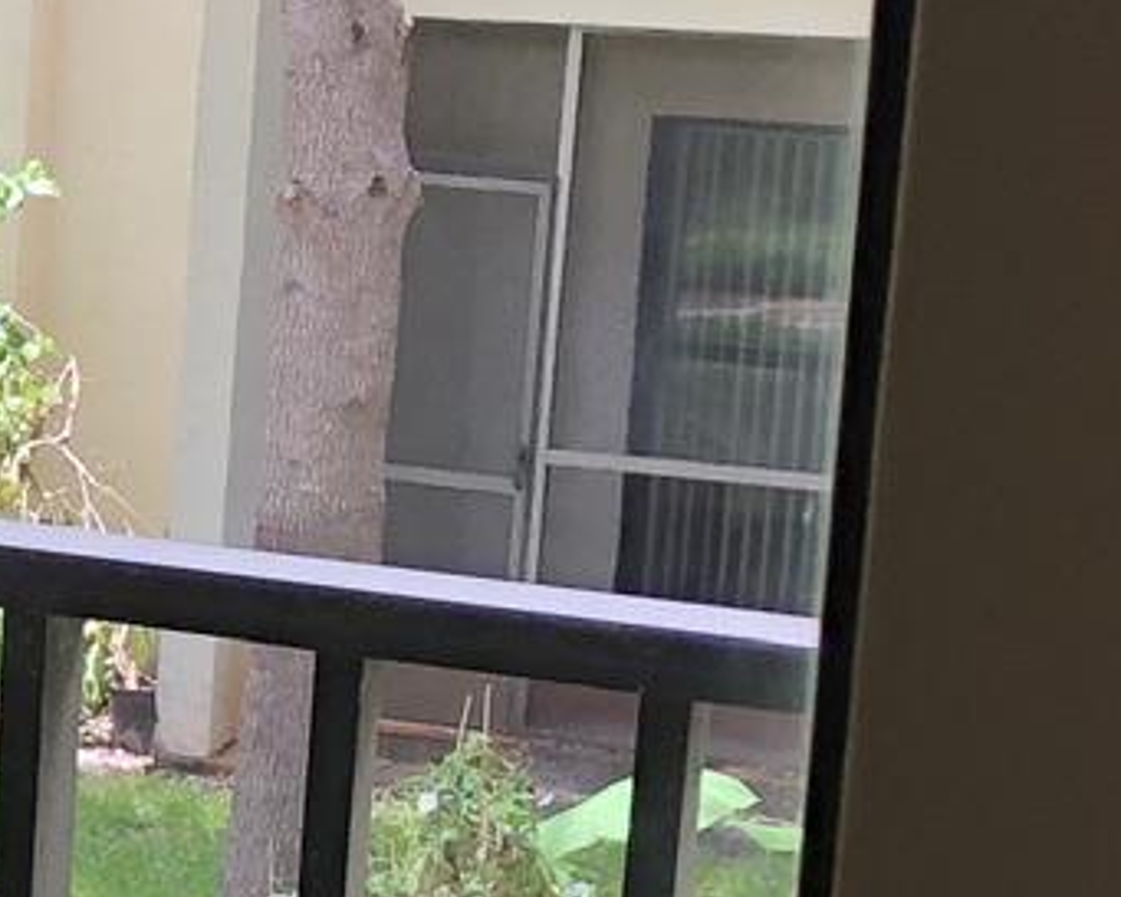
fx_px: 5443
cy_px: 933
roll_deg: +0.2
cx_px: -1285
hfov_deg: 10.6
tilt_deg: -13.6
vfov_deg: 9.4
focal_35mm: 164
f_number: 1.8
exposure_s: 1/120
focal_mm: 4
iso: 50
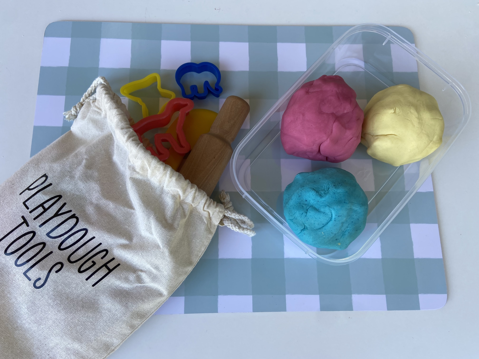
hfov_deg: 67.3
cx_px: 240
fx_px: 360
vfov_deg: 53.1
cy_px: 180
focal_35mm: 26
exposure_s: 1/143
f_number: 1.8
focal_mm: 4.25
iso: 32
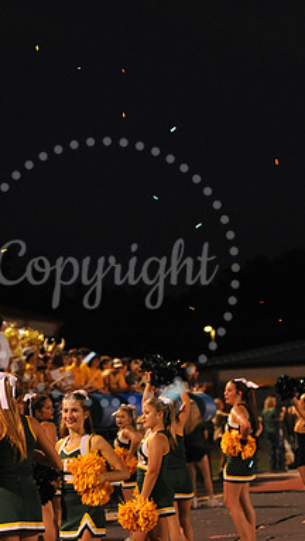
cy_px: 270
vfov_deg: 15.8
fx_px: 1955
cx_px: 104
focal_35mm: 136
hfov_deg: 8.9
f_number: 2.8
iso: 2000
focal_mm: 86
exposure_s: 1/250
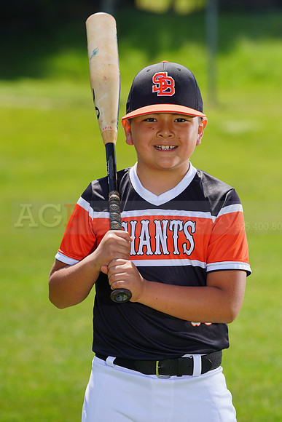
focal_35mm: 241
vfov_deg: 8.5
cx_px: 141
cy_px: 211
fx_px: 2830
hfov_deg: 5.7
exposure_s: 1/250
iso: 100
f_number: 8
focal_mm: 241
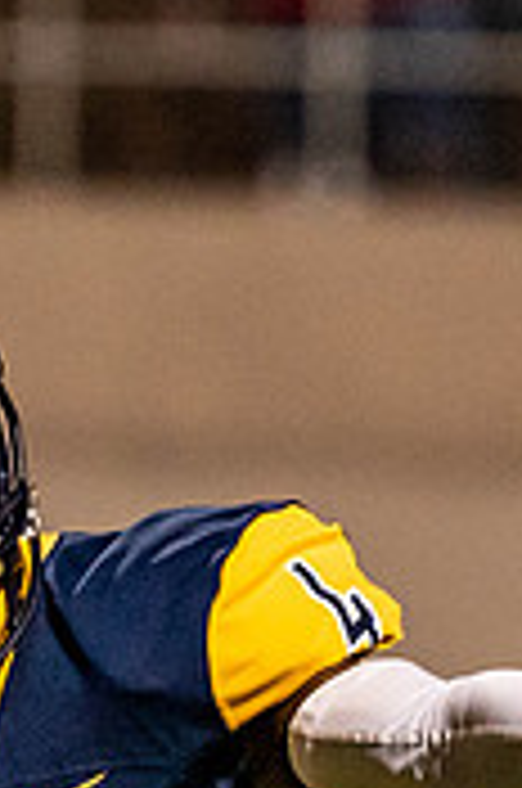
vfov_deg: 1.8
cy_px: 896
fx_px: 25765
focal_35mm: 1180
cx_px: -240
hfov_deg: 1.2
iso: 6400
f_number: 5.6
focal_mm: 276
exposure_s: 1/750
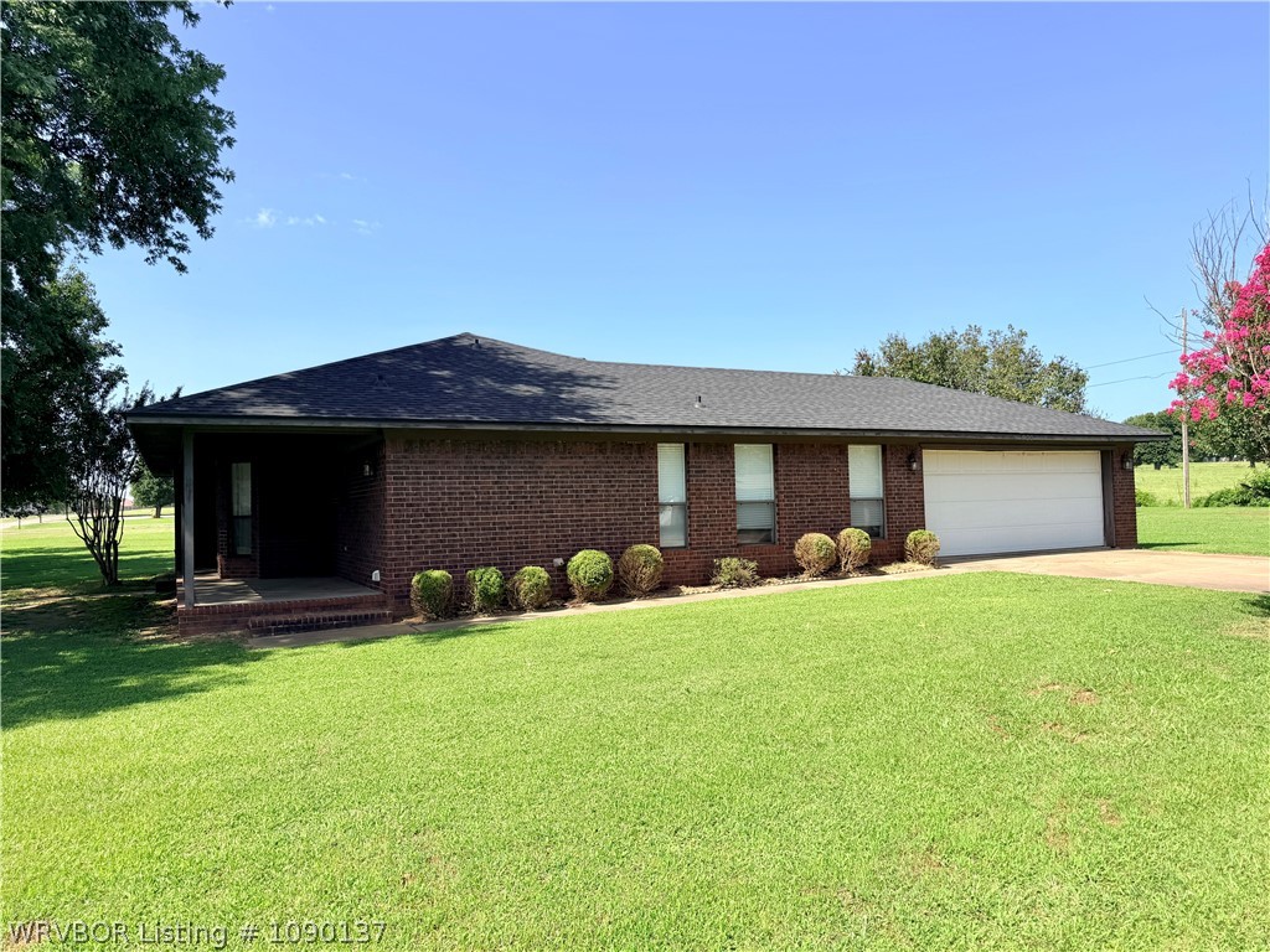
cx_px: 635
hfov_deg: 71.6
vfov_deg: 56.8
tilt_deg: +2.6
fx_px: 881
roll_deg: +1.2
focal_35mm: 24
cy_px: 476
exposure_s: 1/3953
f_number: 1.78
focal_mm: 6.76
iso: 80
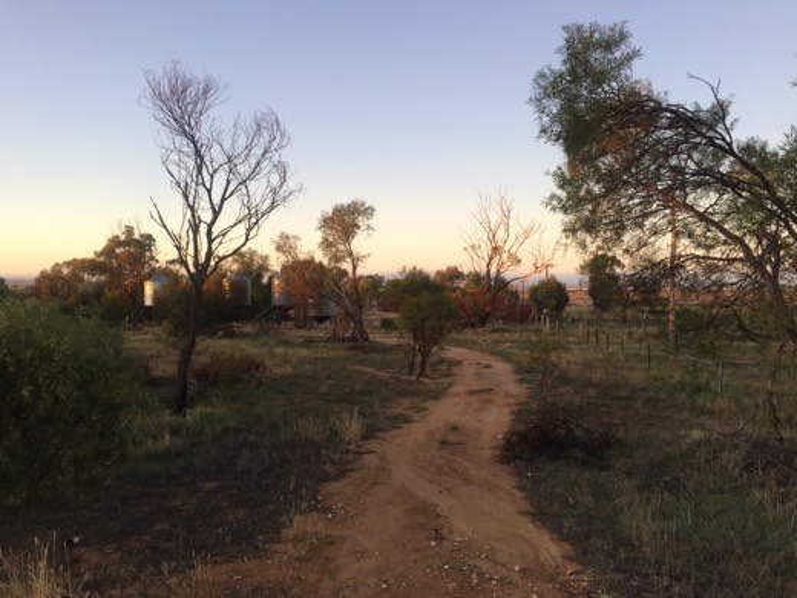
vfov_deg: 48.2
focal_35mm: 29
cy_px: 299
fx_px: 668
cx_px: 398
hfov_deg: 61.7
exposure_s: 1/129
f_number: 2.2
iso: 32
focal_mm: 4.15
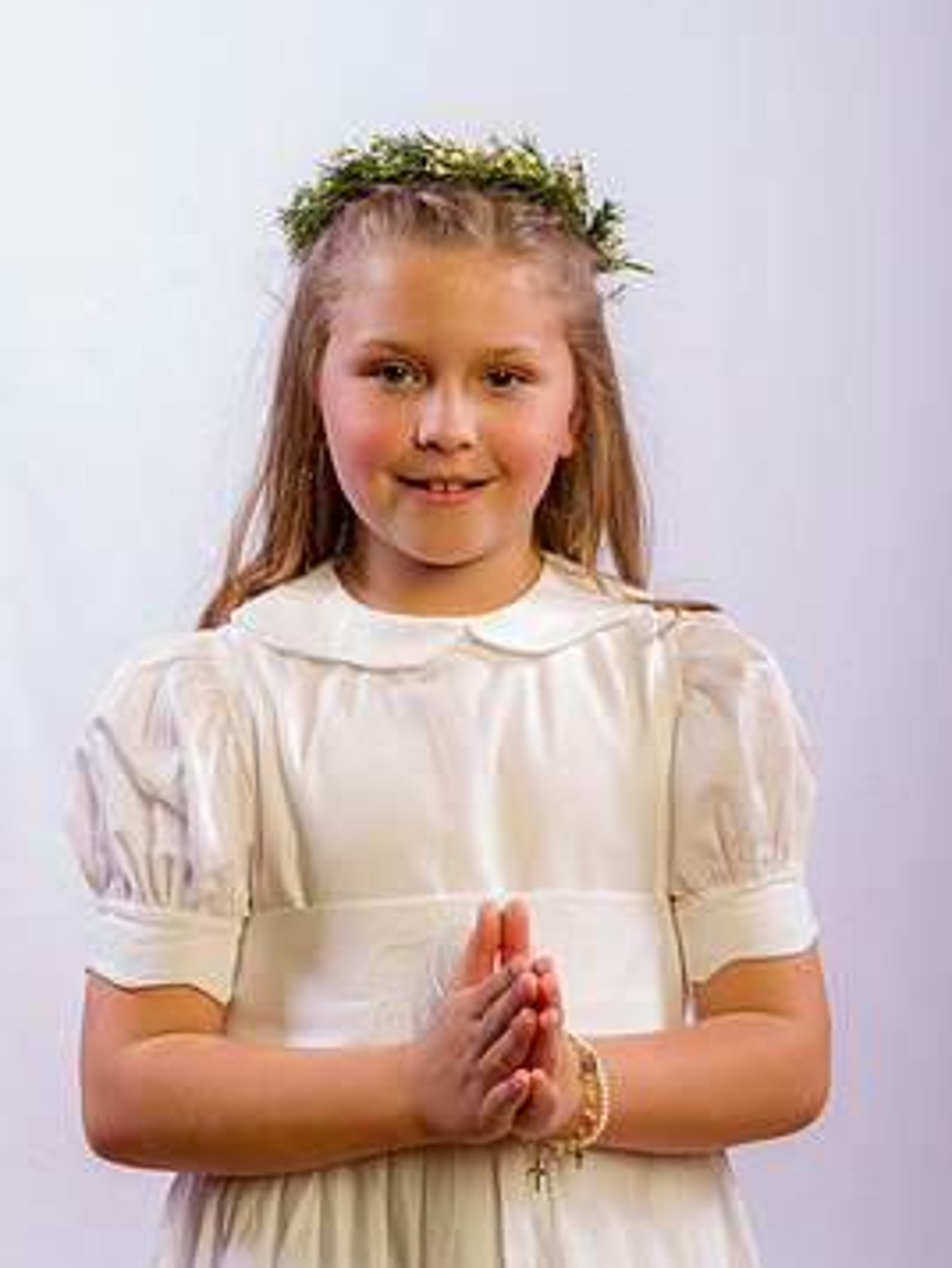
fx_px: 2749
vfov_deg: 26.0
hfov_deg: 19.6
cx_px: 446
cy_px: 607
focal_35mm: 75
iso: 100
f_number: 8
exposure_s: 1/200
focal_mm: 62
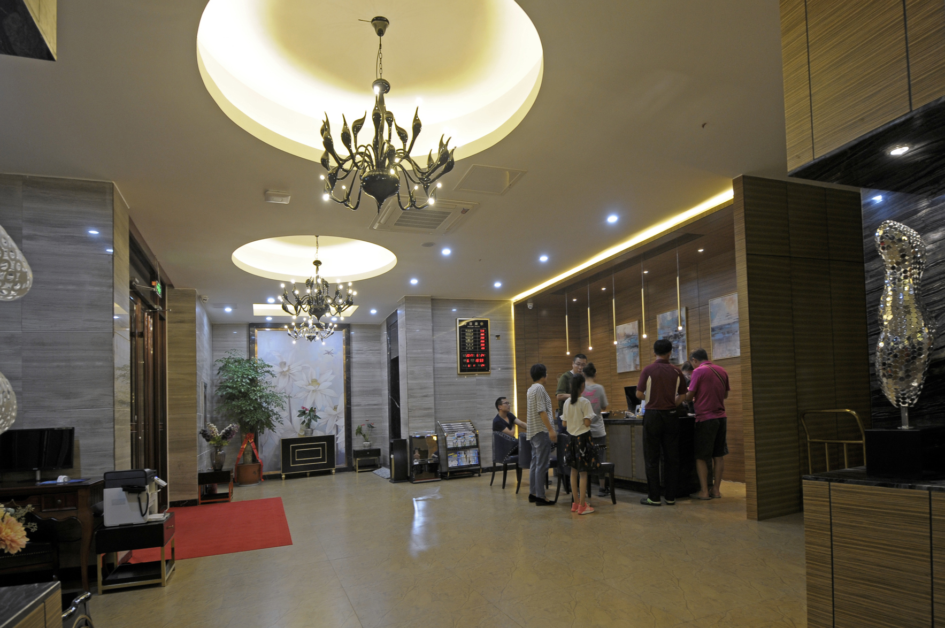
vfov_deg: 71.9
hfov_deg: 95.0
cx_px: 472
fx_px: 433
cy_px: 314
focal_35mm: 16
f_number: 6.3
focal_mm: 11
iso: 200
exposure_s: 1/5
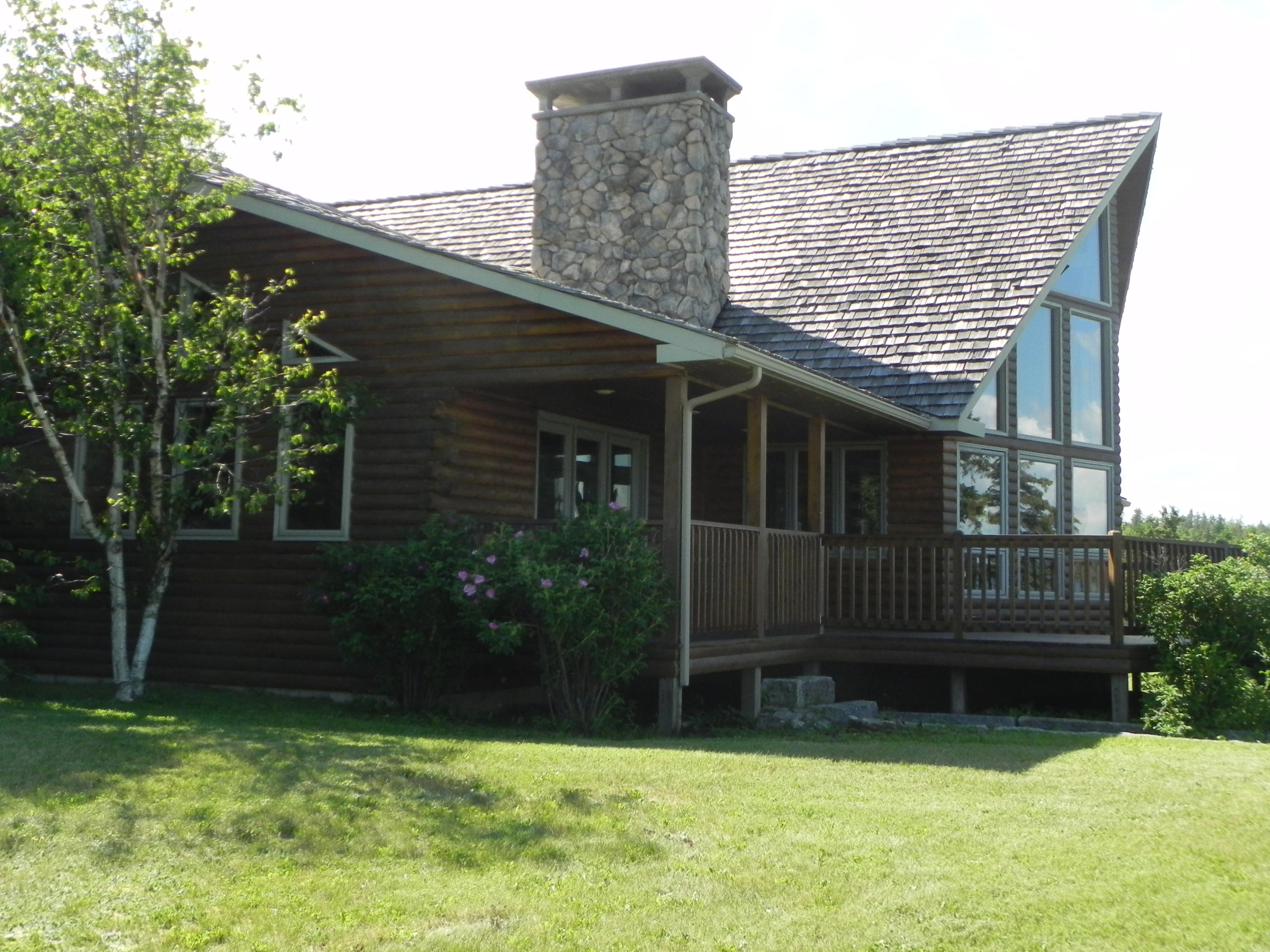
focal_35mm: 41
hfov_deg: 45.8
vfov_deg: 35.1
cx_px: 635
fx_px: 1504
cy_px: 476
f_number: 3.2
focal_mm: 7.3
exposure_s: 1/1600
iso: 371
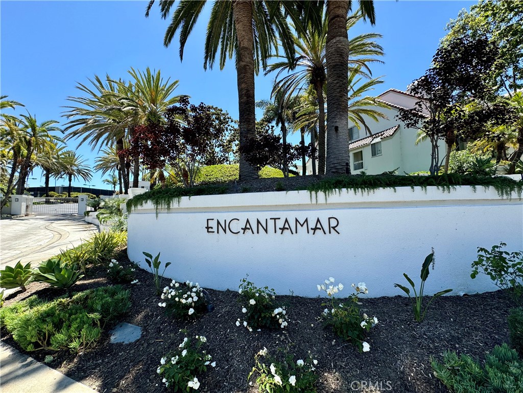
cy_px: 196
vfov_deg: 85.7
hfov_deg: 102.1
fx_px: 212
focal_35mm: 14
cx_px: 262
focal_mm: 2.22
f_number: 2.2
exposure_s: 1/849
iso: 40
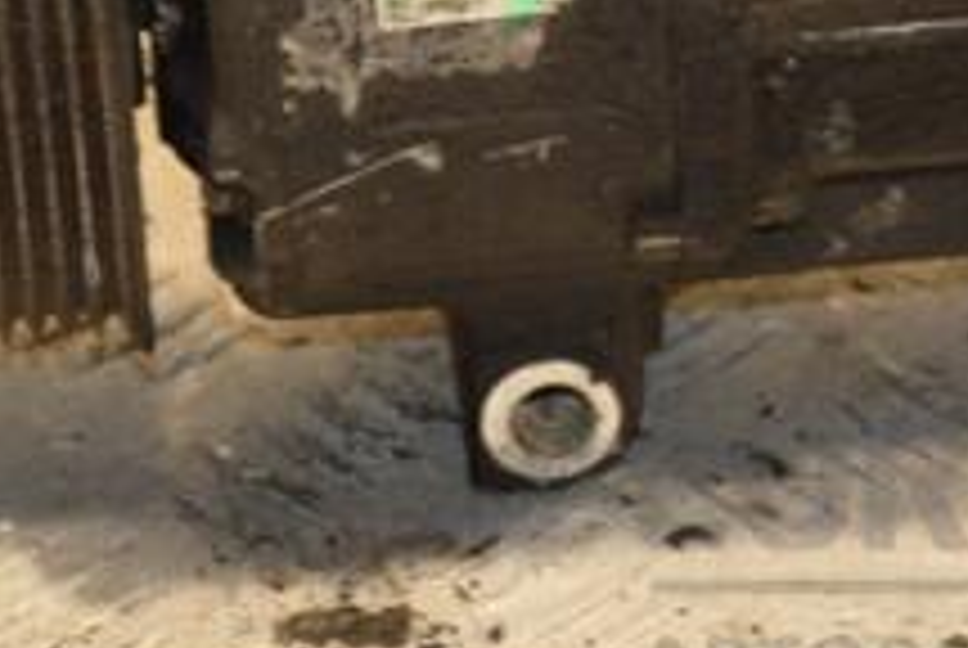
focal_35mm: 355
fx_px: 9569
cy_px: -117
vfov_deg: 3.9
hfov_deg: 5.8
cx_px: 554
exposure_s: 1/100
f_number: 5.6
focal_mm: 85
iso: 800
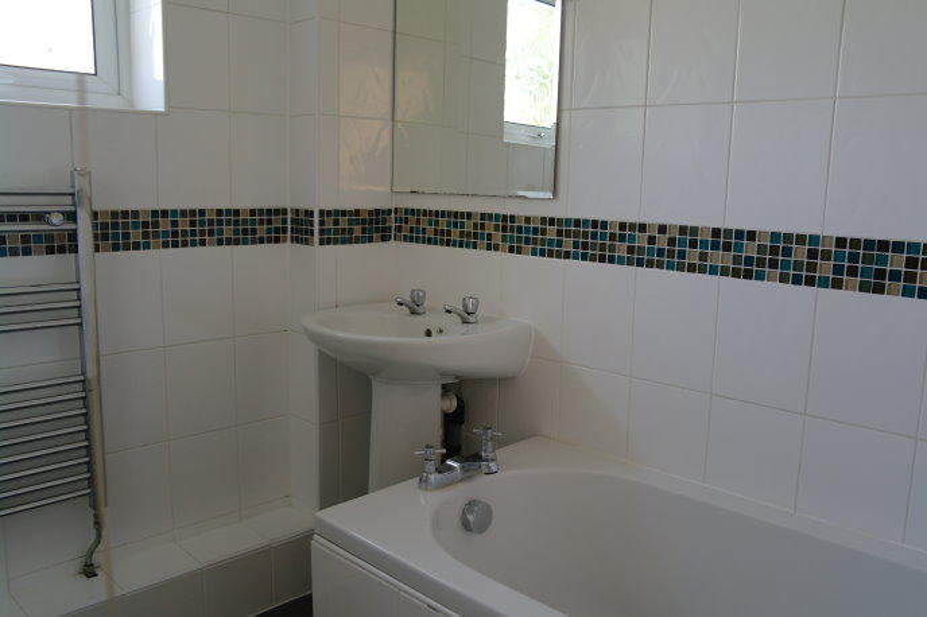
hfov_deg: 63.7
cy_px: 308
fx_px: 746
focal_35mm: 29
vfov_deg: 44.9
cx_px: 464
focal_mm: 19
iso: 200
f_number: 3.8
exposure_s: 1/40
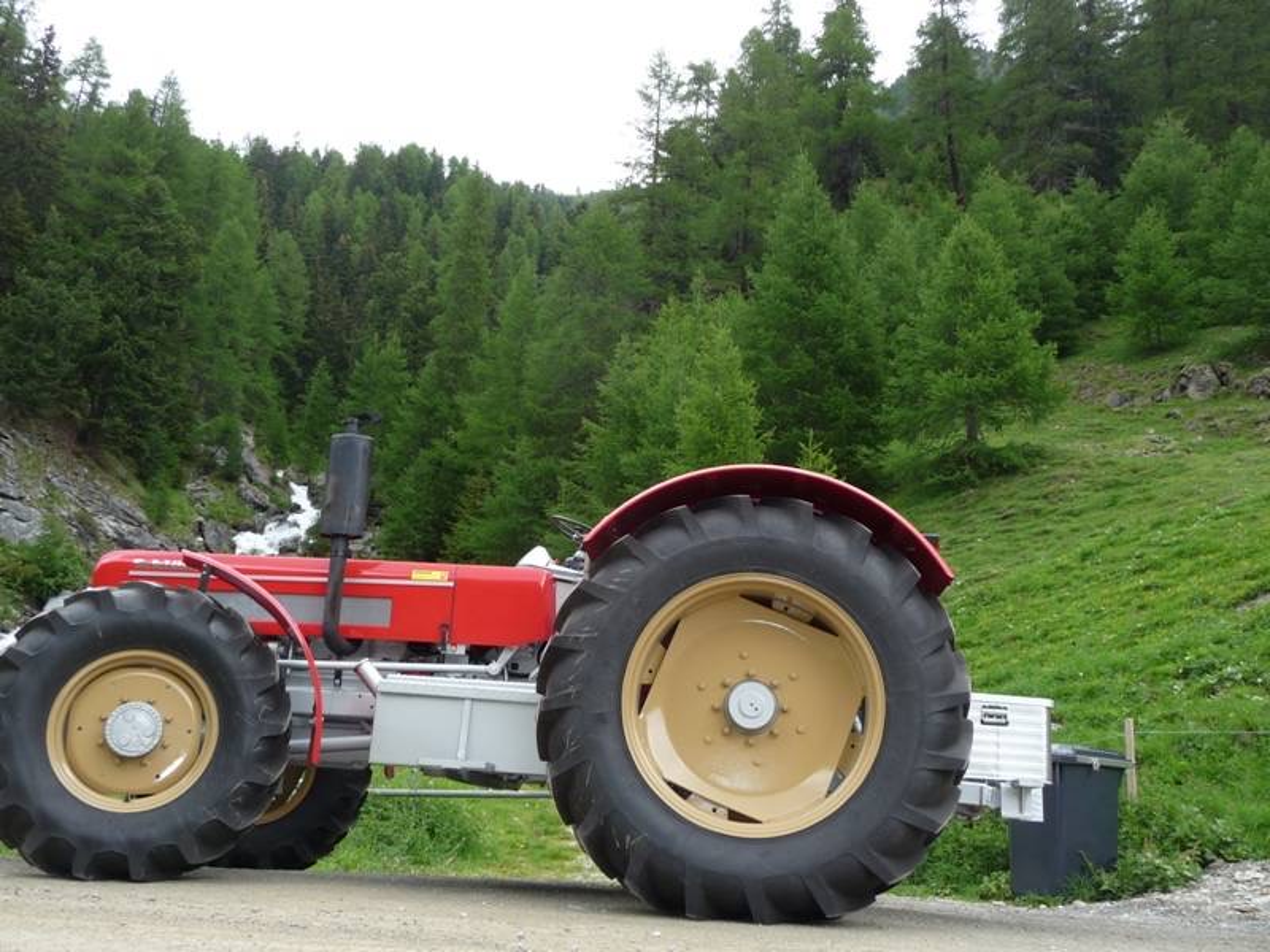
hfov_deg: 56.8
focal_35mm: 32
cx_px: 635
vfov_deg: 44.2
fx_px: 1174
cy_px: 476
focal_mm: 5.3
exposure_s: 1/160
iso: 100
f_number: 3.5
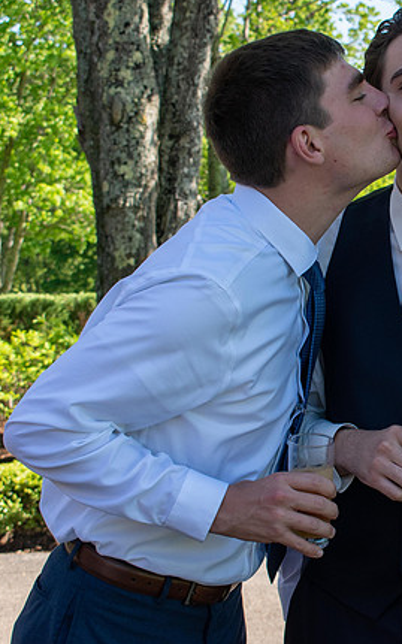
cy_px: 295
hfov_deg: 14.3
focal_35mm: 89
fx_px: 1562
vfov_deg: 23.3
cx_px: 462
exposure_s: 1/250
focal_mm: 35
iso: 360
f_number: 8
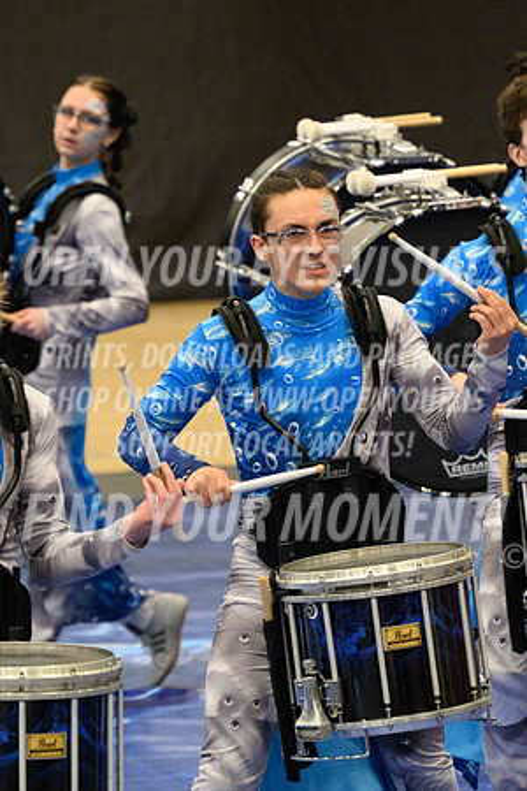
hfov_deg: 4.2
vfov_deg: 6.2
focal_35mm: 330
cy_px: 396
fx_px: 7246
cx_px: 264
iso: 8000
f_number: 5.6
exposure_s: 1/320
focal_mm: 220
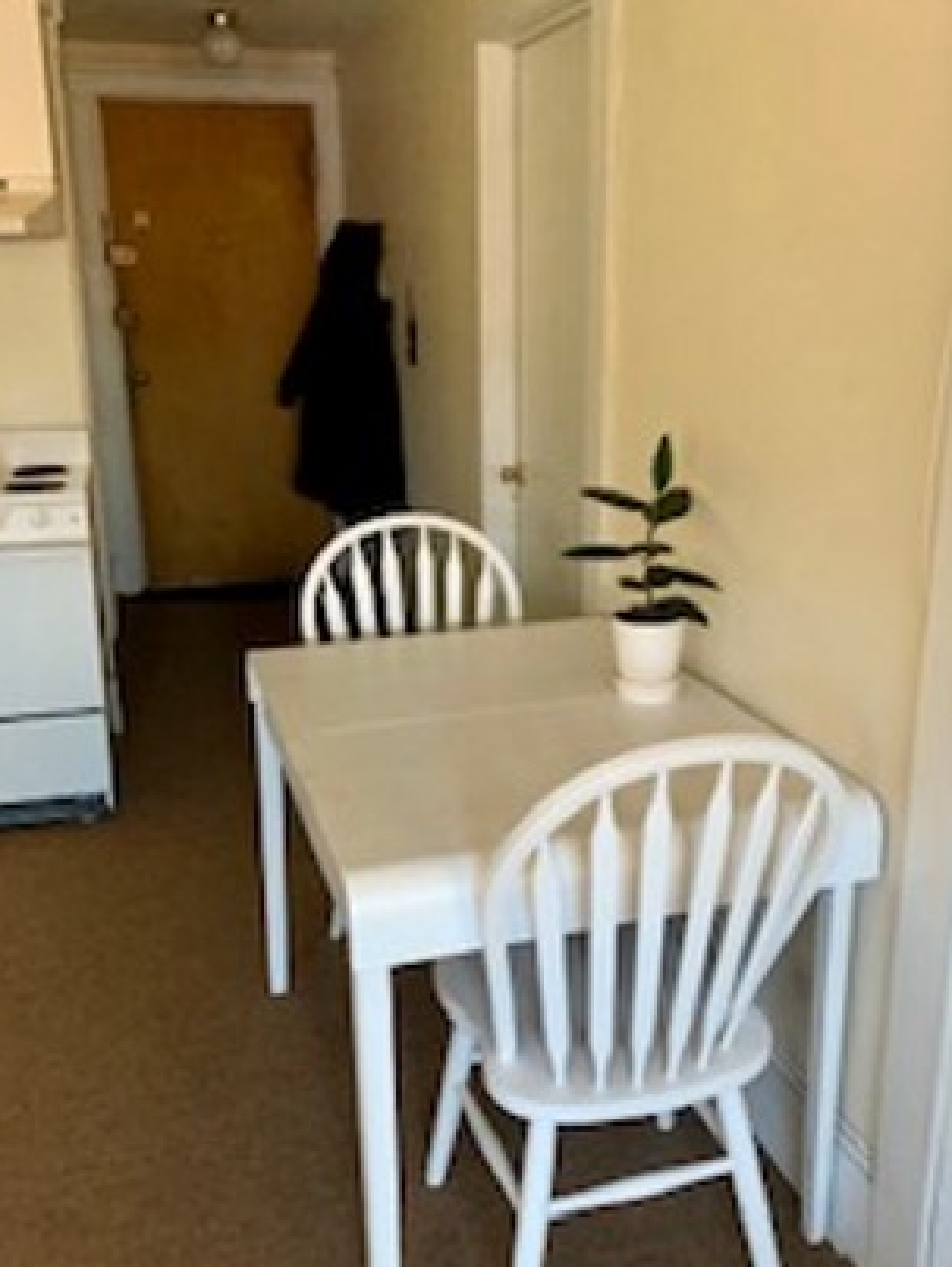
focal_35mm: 33
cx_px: 512
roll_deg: +0.2
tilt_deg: -15.7
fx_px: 1208
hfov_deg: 43.0
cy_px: 613
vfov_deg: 55.3
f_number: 1.8
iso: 250
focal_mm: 4.25
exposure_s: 1/60
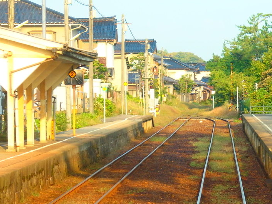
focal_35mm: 221
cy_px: 140
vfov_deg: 6.7
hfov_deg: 8.9
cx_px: 198
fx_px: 1736
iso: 100
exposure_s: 1/320
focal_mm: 23.5
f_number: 2.7
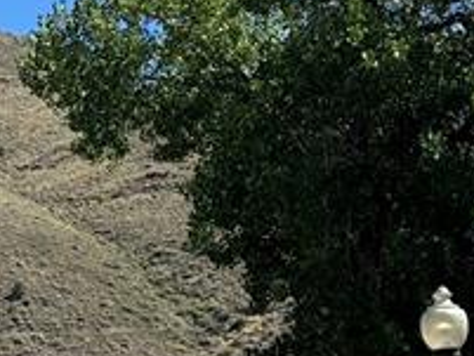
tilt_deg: +6.9
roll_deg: +0.1
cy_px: 306
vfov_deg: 9.7
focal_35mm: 153
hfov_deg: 12.2
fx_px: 2096
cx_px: -266
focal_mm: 6.76
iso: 64
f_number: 1.78
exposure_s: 1/2959
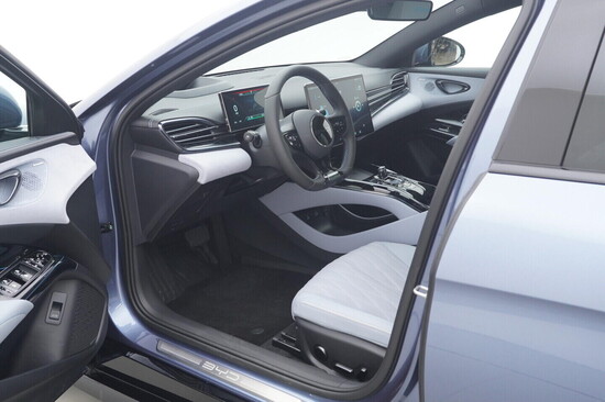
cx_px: 302
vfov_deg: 36.8
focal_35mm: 36
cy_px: 201
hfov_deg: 53.2
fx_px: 605
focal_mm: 24
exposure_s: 1/60
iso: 1000
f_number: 6.3
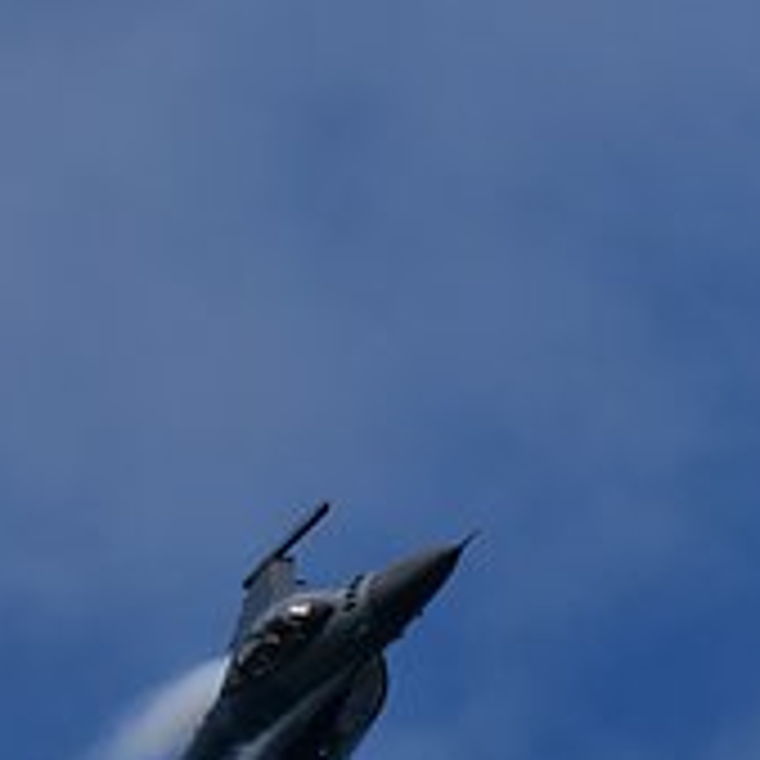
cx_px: 243
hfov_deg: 1.4
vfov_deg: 1.4
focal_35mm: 1290
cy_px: 764
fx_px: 32043
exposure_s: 1/1250
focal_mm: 500
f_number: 8
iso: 160
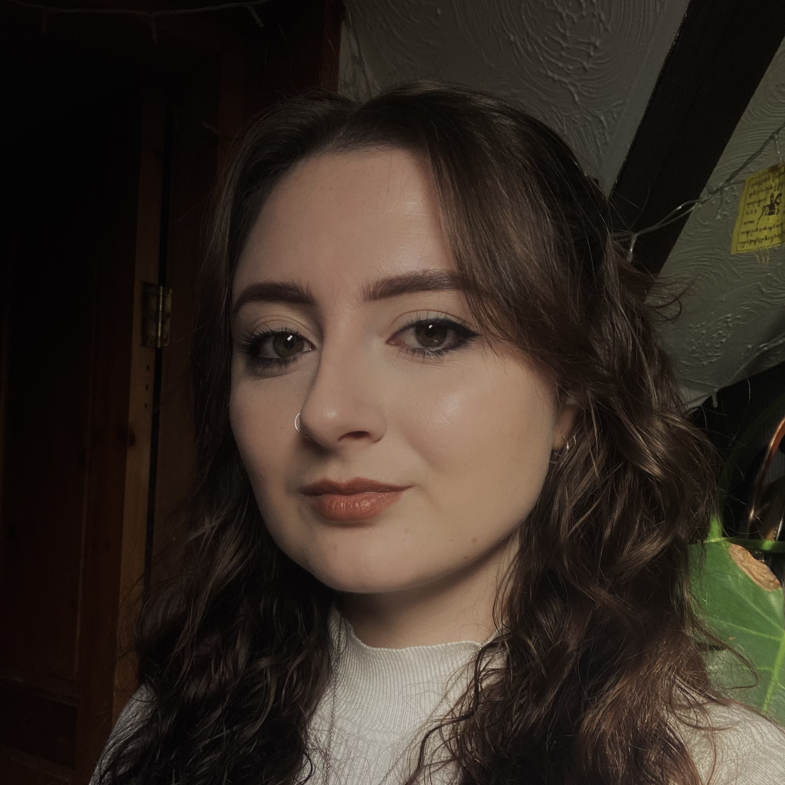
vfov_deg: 43.4
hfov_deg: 43.9
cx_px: 390
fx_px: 975
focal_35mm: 38
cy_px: 509
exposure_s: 1/60
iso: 64
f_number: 2.2
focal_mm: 2.87
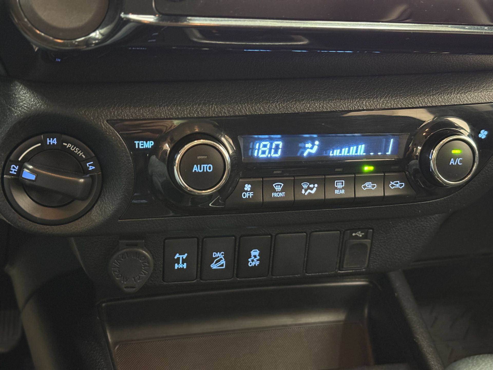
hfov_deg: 39.7
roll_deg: -6.2
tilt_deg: -23.8
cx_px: 246
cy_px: 185
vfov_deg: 30.3
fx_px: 684
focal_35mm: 48
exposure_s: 1/24
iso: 640
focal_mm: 6.76
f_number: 1.78
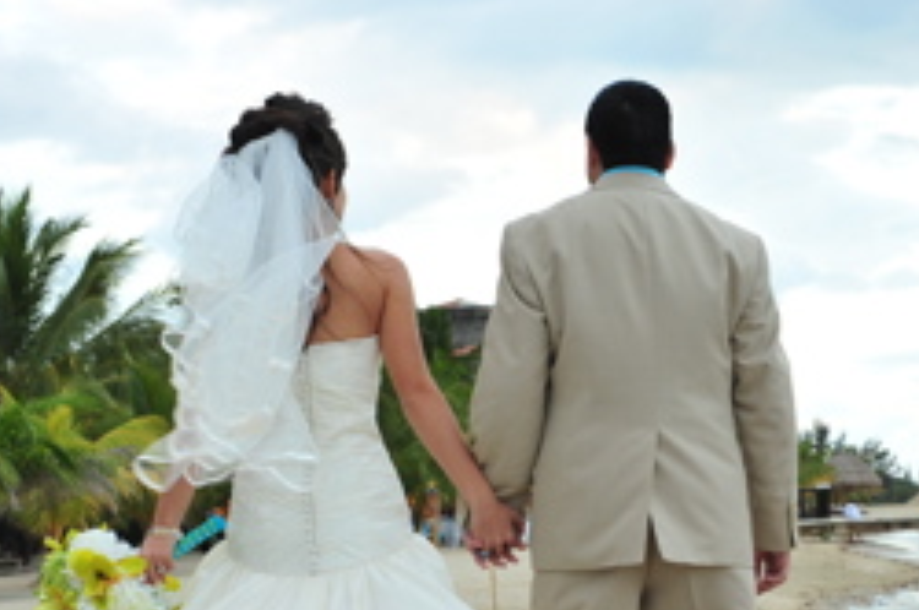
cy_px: 603
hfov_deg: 23.9
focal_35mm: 84
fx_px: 2142
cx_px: 709
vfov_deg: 15.9
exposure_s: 1/80
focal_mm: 42
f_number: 7.1
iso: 800
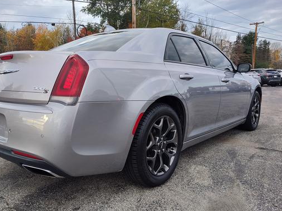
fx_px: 236
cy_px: 107
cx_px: 116
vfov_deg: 48.2
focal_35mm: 29
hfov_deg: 61.2
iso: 100
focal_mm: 5.56
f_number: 1.88
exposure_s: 1/873
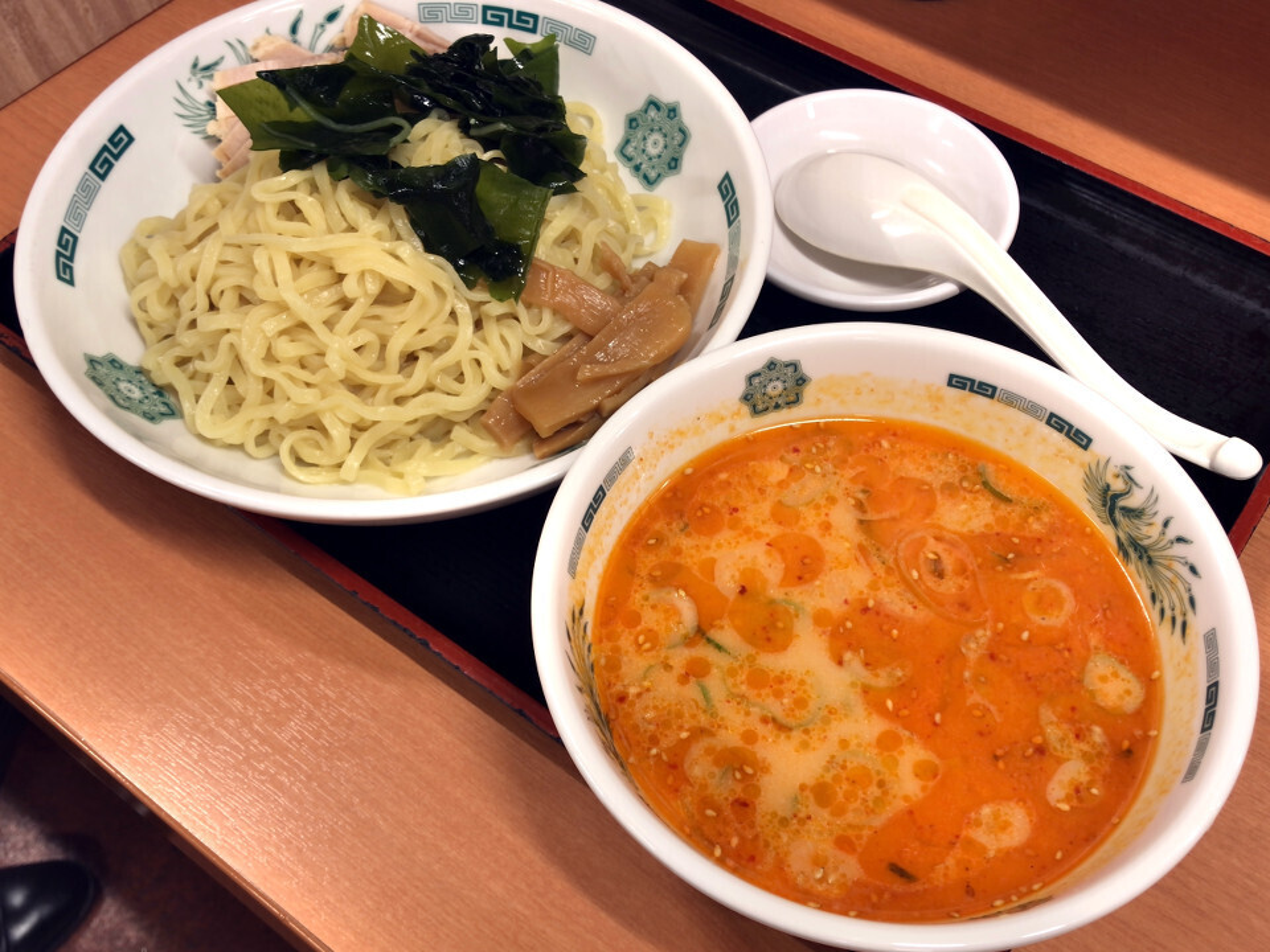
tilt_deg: -54.5
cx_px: 635
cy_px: 476
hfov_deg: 63.4
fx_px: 1027
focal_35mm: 28
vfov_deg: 49.7
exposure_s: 1/30
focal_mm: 3.99
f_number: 1.8
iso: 64
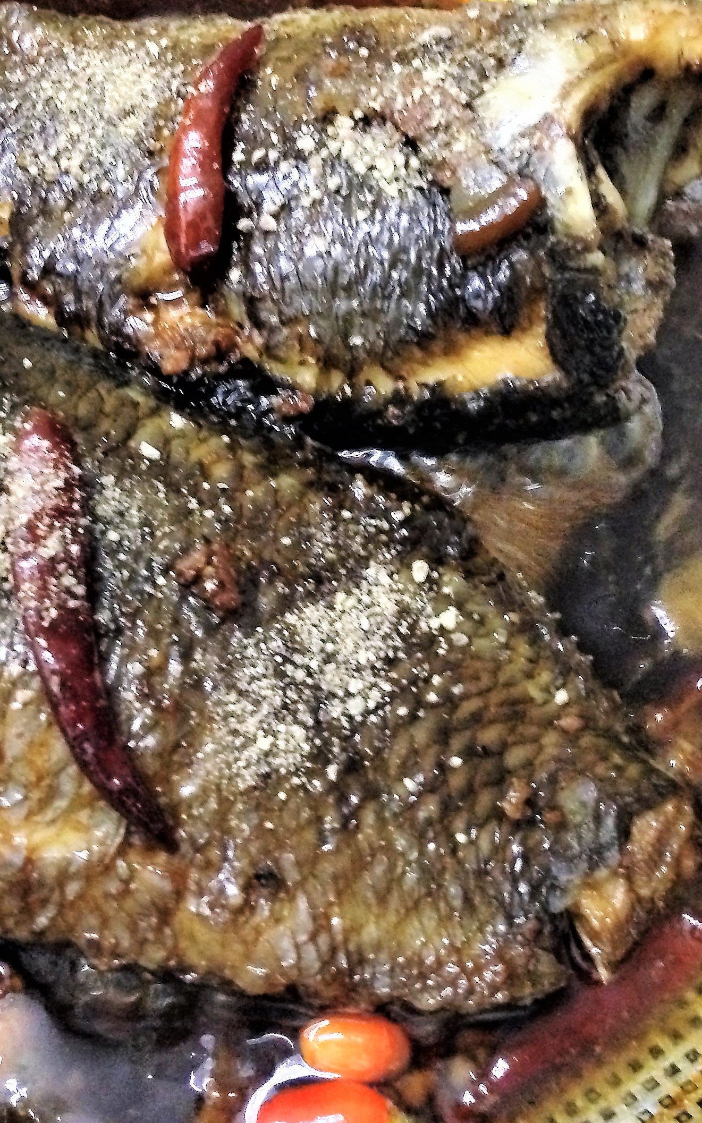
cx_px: 223
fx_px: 1653
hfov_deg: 23.8
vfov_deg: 37.5
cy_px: 479
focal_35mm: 54
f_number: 2.4
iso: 640
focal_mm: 4.12
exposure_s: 1/15
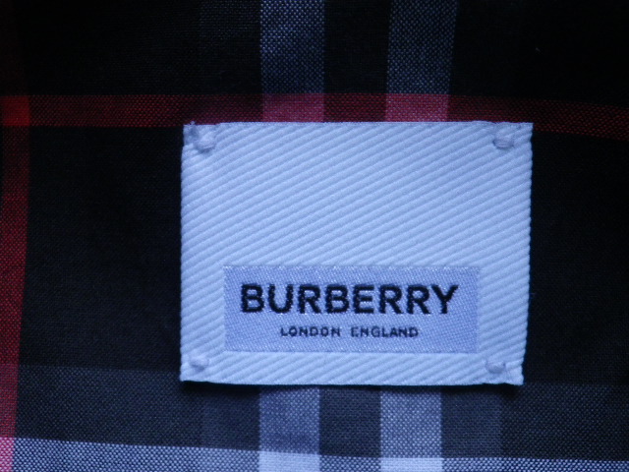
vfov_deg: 35.1
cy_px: 236
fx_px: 745
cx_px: 314
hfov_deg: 45.8
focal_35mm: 41
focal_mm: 7.3
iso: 200
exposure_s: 1/50
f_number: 3.9
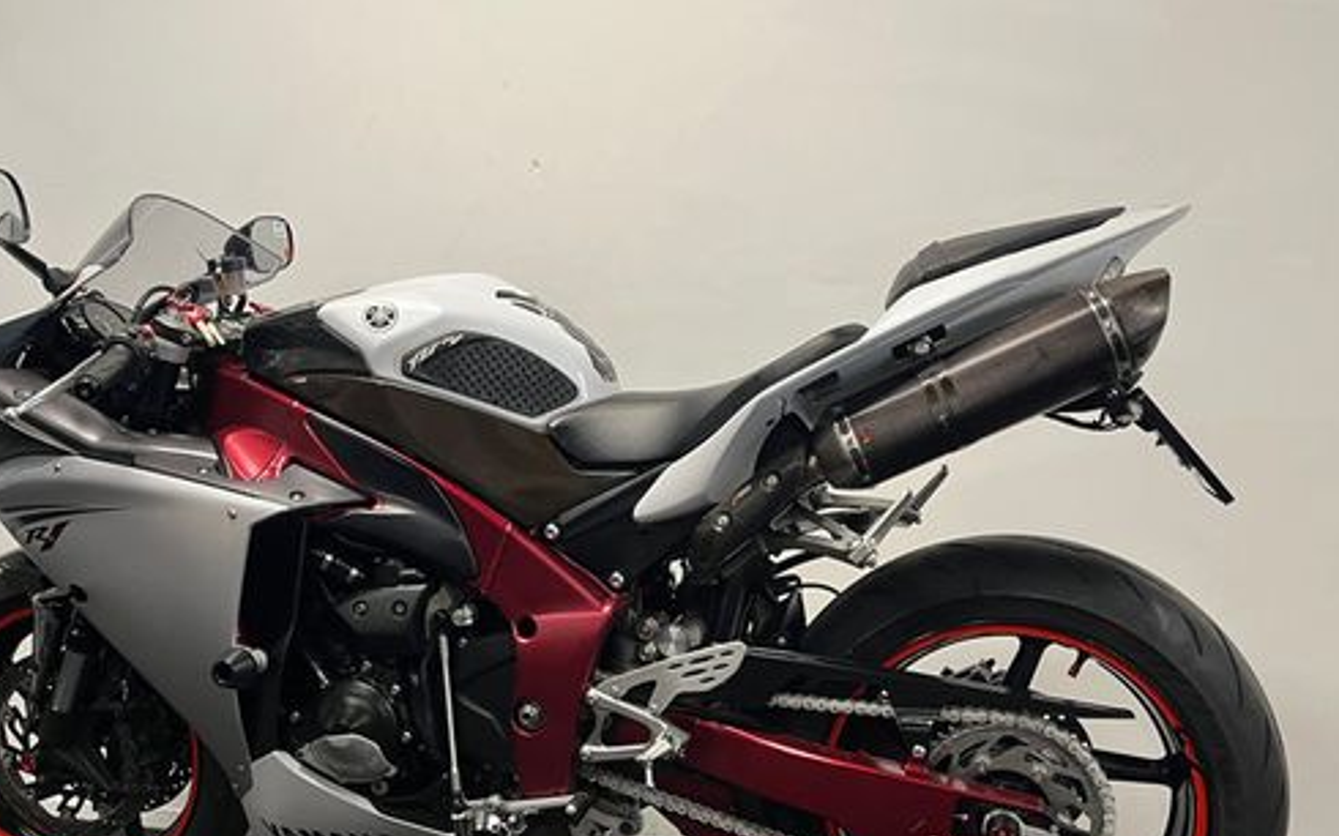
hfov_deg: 53.9
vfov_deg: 34.9
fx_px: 1313
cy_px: 566
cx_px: 612
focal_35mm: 36
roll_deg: +0.1
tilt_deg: -2.0
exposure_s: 1/50
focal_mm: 5.1
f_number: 1.6
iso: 80
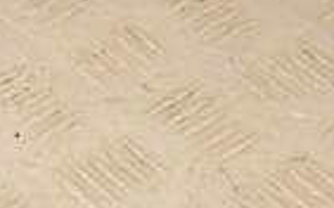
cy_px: 76
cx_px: -374
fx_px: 2076
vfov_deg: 5.7
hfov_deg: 8.6
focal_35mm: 228
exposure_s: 1/200
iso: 800
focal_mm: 35
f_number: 9
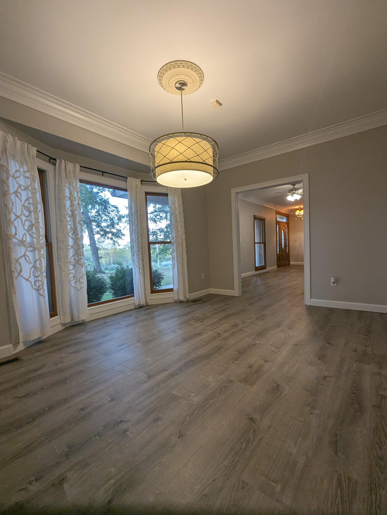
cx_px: 194
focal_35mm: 14
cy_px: 261
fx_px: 208
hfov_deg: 85.8
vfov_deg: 102.0
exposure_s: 1/120
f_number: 2.2
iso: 122
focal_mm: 1.95
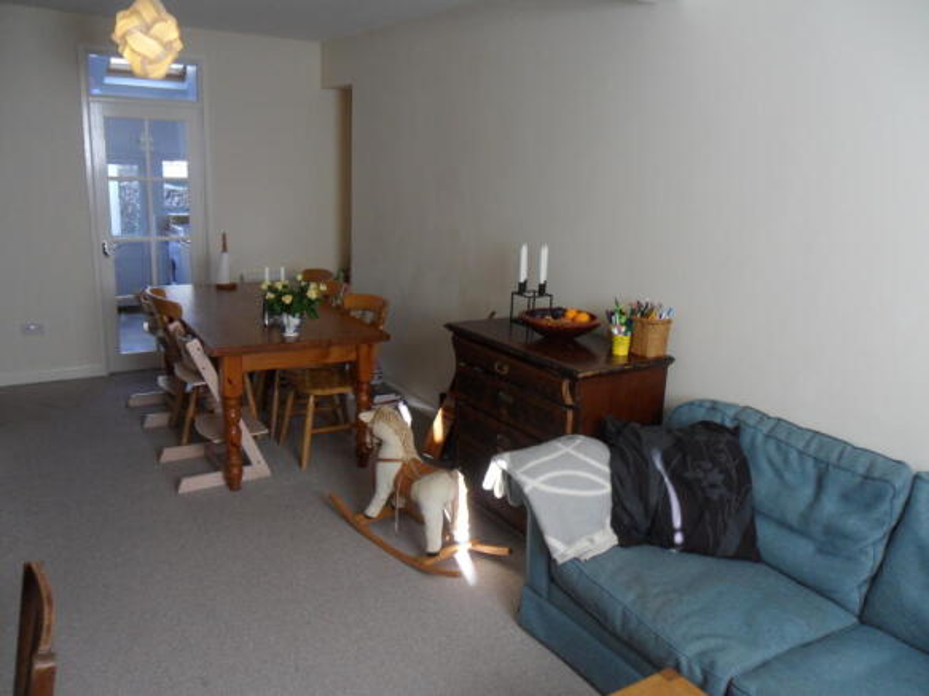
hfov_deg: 65.3
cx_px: 464
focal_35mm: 27
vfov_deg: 51.3
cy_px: 348
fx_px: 724
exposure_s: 1/45
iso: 120
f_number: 3.5
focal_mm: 4.9
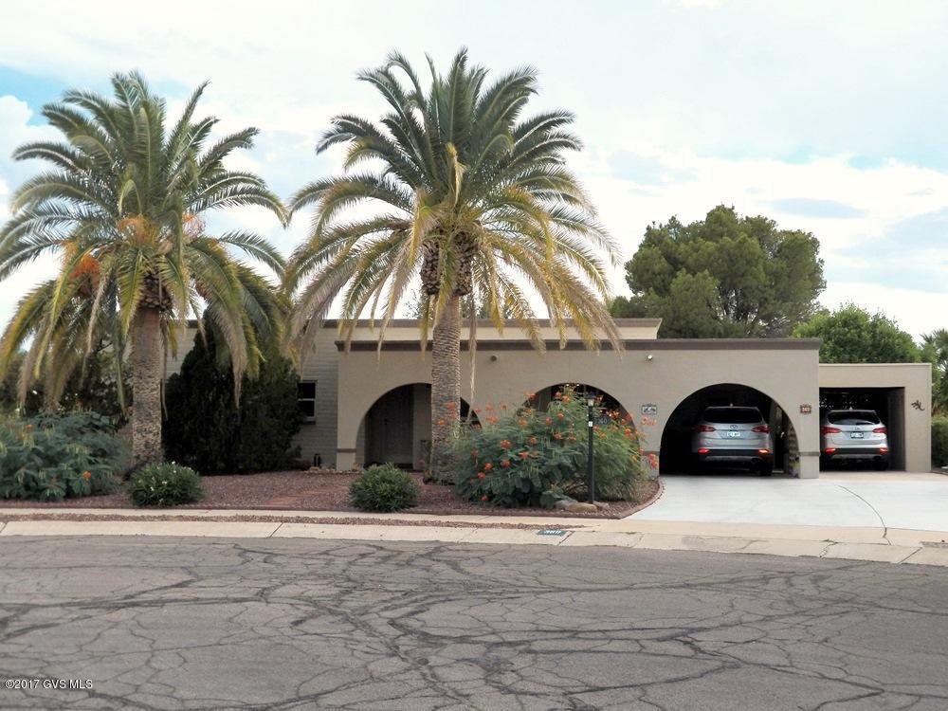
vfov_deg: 36.0
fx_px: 1095
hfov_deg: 46.8
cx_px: 474
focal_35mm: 40
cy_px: 356
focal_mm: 7.1
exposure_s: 1/800
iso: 125
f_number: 4
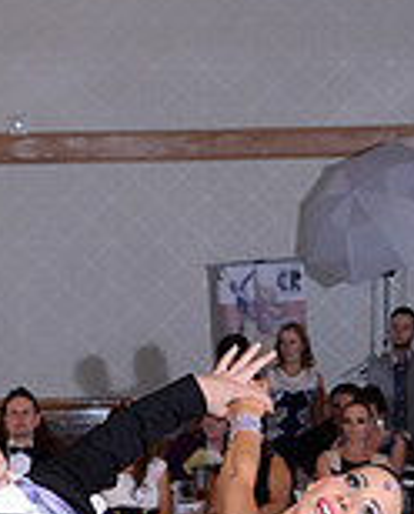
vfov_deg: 10.6
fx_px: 2685
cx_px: 192
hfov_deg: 8.8
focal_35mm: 176
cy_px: 704
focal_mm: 50
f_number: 5.6
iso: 1250
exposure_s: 1/250
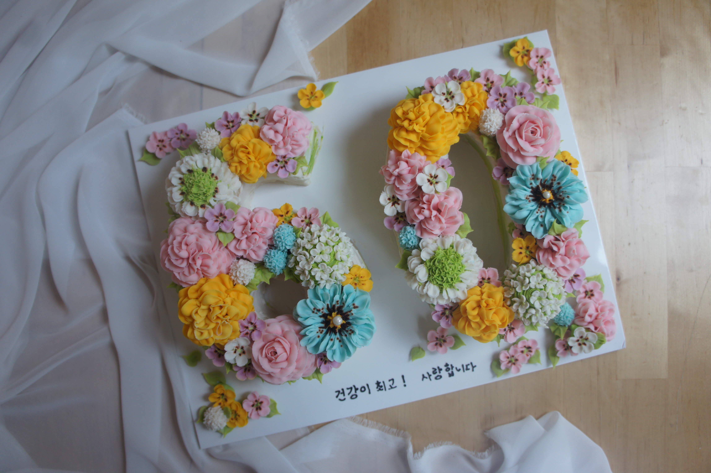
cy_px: 236
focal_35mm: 28
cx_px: 356
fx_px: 563
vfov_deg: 45.6
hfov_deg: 64.6
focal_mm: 19
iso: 200
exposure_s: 1/30
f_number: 4
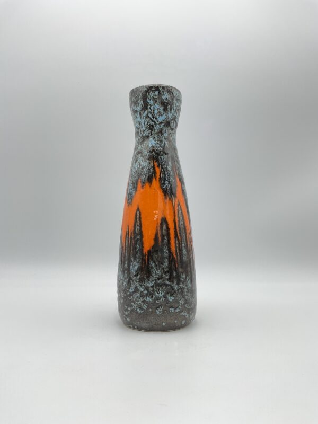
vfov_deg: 61.7
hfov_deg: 48.2
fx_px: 355
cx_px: 159
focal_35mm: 29
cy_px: 212
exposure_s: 1/283
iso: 25
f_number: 1.8
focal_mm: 3
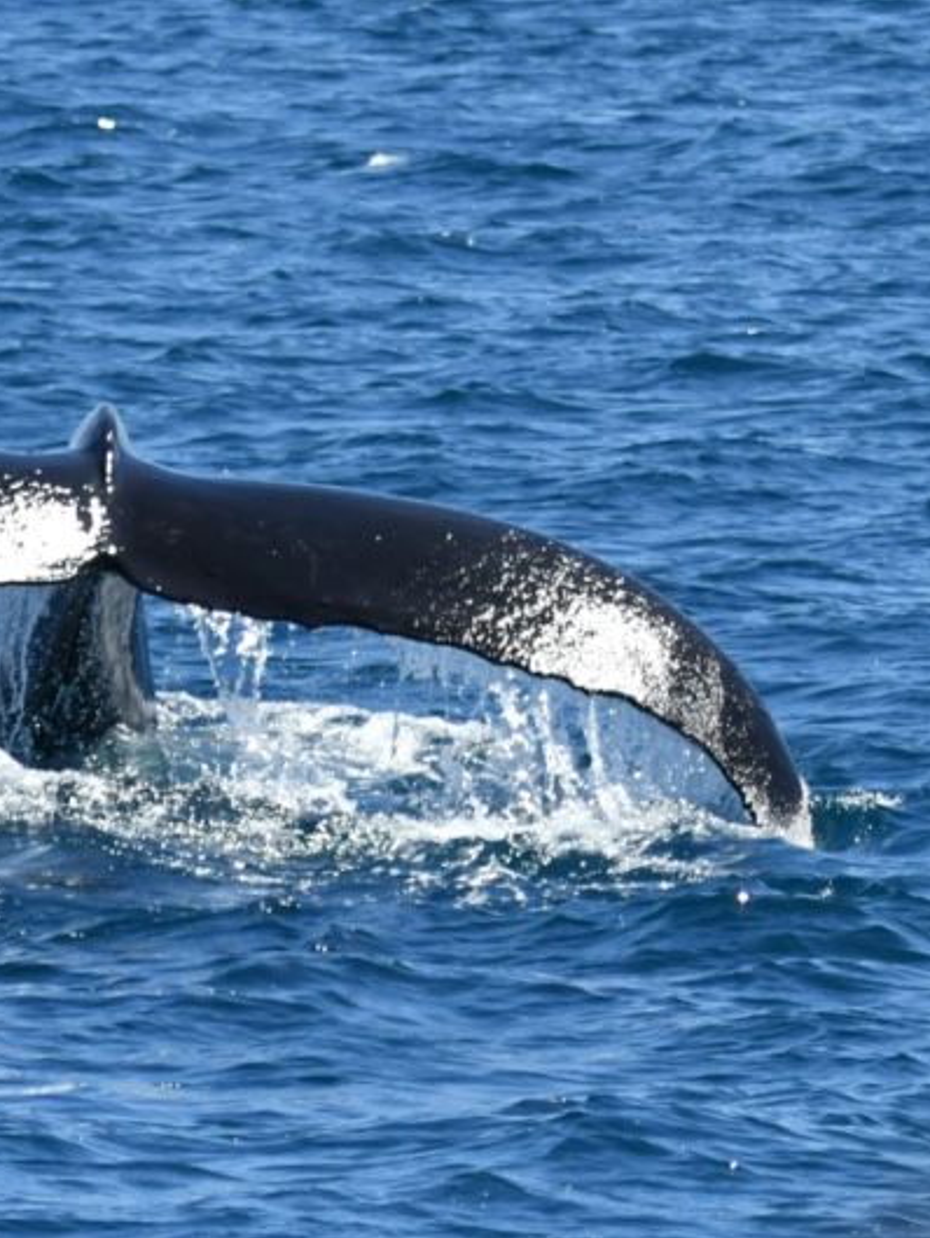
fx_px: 10380
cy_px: 620
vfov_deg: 6.8
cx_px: 61
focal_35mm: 290
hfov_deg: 5.1
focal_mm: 200
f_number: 5.3
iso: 1000
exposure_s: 1/8000
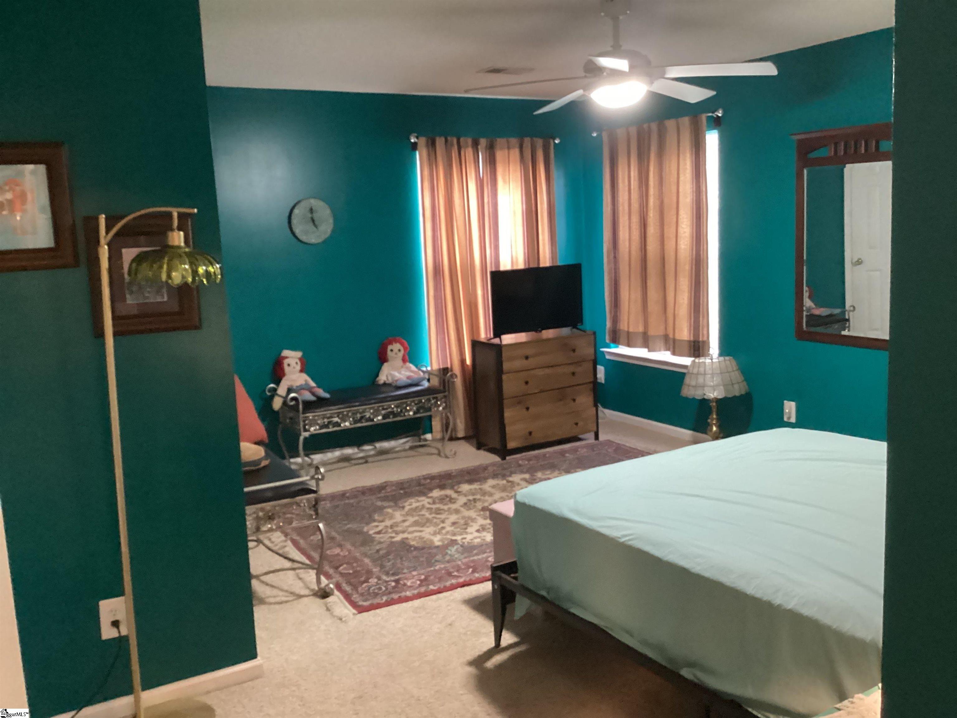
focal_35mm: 31
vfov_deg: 45.4
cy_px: 359
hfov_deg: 58.4
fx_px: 857
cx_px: 478
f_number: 2.4
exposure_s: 1/30
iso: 640
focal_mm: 3.3
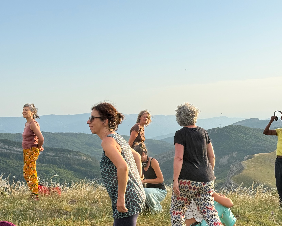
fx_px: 484
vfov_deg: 26.2
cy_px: 131
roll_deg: +0.2
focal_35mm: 58
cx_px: 158
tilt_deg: -1.9
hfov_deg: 32.4
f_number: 1.78
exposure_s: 1/4587
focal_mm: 6.76
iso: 64
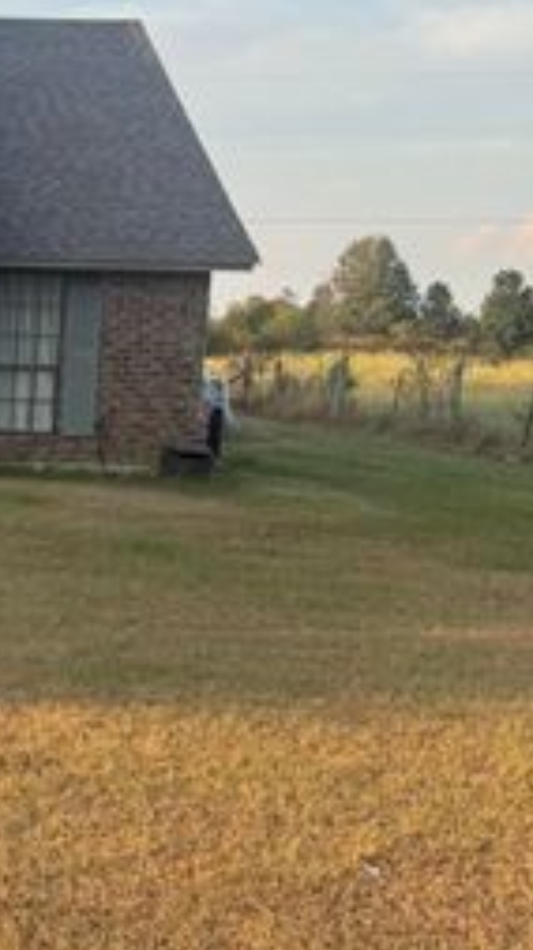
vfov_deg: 30.6
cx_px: -383
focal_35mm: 69
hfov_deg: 15.4
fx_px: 1737
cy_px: 528
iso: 80
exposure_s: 1/1361
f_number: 1.78
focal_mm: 6.76
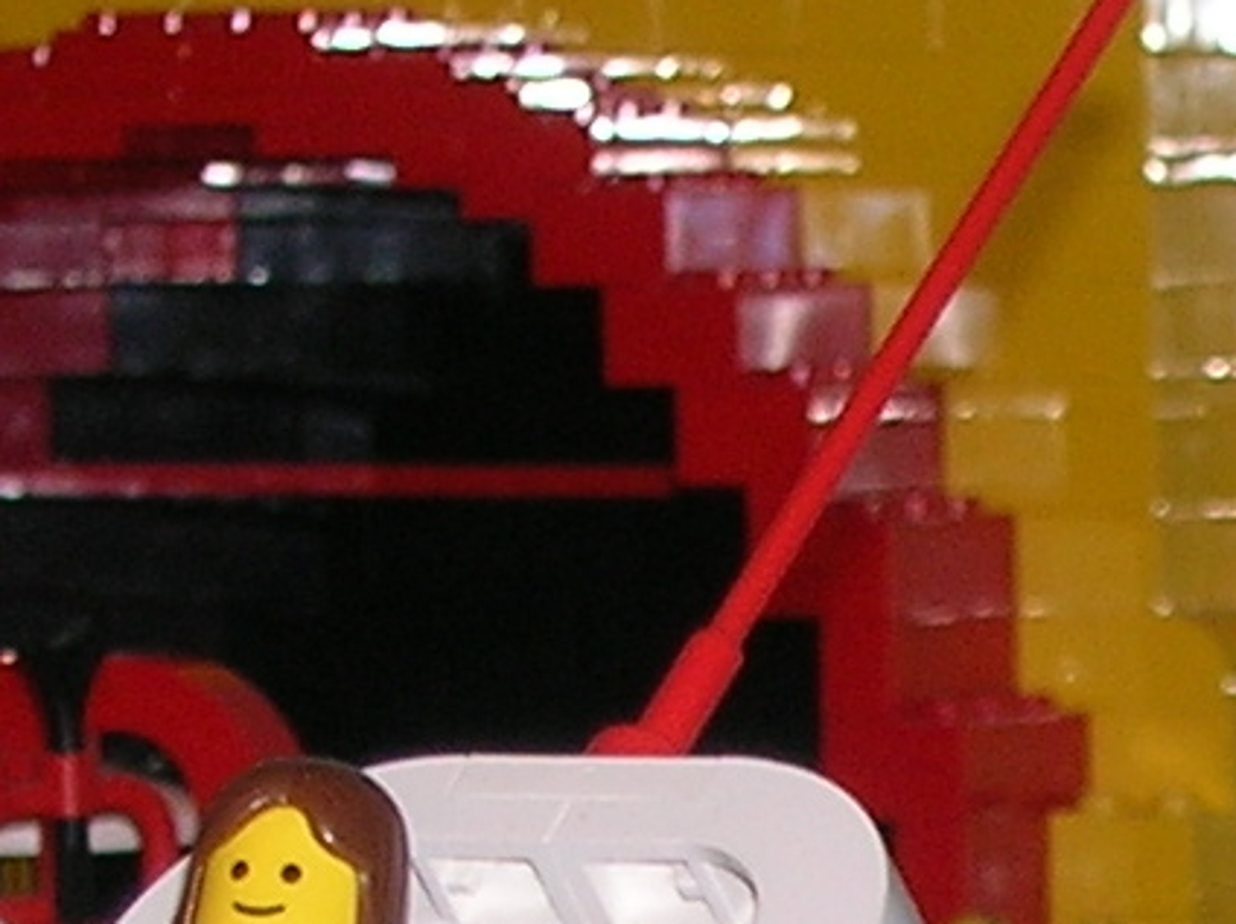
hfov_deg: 5.8
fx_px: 12126
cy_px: 1667
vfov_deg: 4.3
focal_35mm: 340
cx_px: 1440
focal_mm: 10.4
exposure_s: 1/60.1
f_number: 3.6
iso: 50
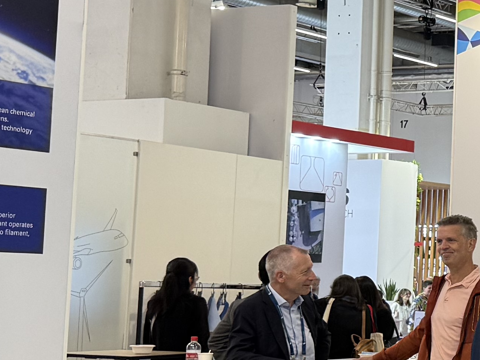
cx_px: 712
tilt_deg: +2.8
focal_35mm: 107
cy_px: 162
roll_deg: -1.4
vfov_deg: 13.8
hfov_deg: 16.7
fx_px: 1484
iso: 100
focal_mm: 6.76
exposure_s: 1/100
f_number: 1.78
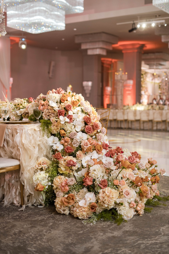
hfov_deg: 27.0
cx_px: 84
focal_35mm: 50
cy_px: 127
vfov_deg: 39.6
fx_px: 352
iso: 800
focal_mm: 50
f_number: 2.2
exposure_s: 1/200
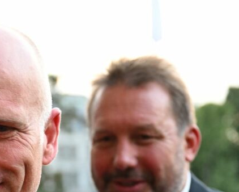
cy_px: 255
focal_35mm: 141
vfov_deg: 10.7
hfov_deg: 13.3
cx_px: -42
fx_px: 998
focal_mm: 47
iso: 1250
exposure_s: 1/320
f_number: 3.2
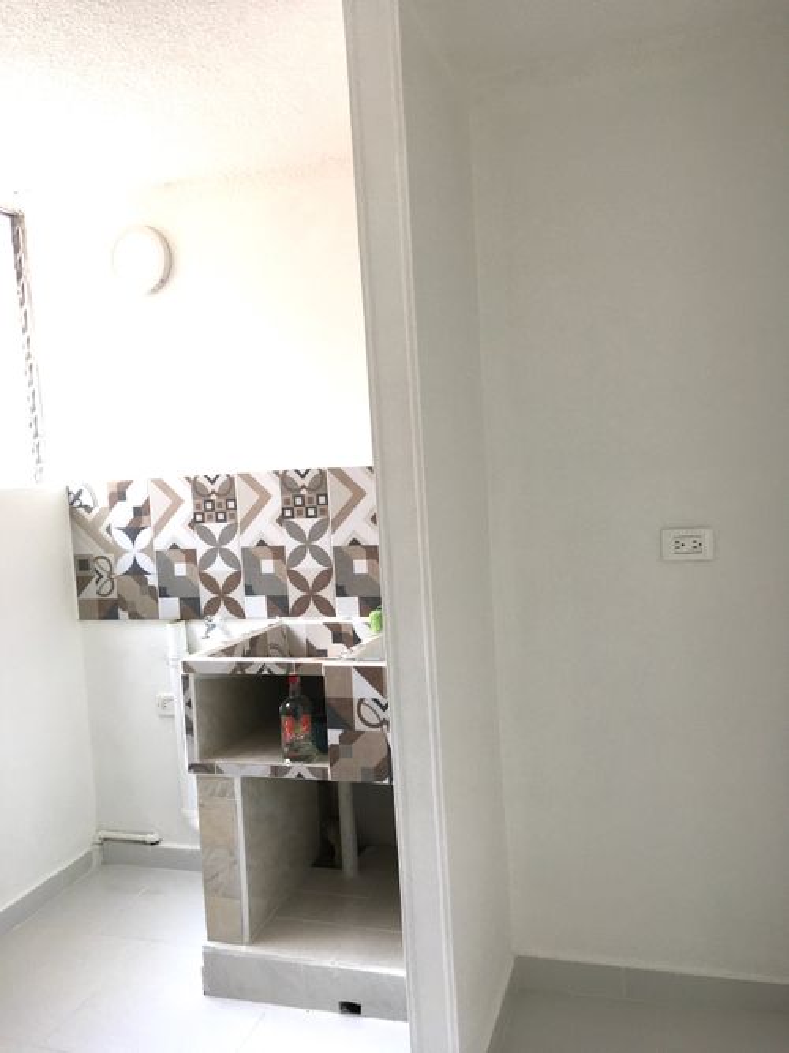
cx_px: 394
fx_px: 882
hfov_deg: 48.2
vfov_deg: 61.7
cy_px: 526
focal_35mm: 29
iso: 40
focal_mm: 4.15
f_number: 2.2
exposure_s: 1/120
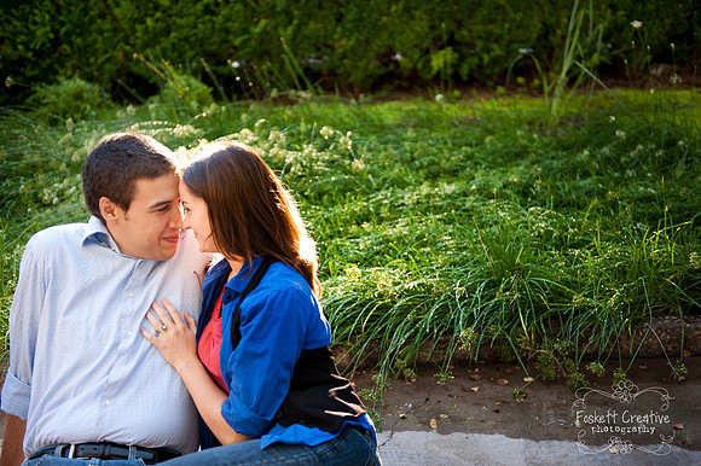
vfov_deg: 28.0
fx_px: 934
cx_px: 350
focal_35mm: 48
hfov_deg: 41.1
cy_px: 233
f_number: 2.8
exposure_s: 1/400
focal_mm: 48
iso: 800
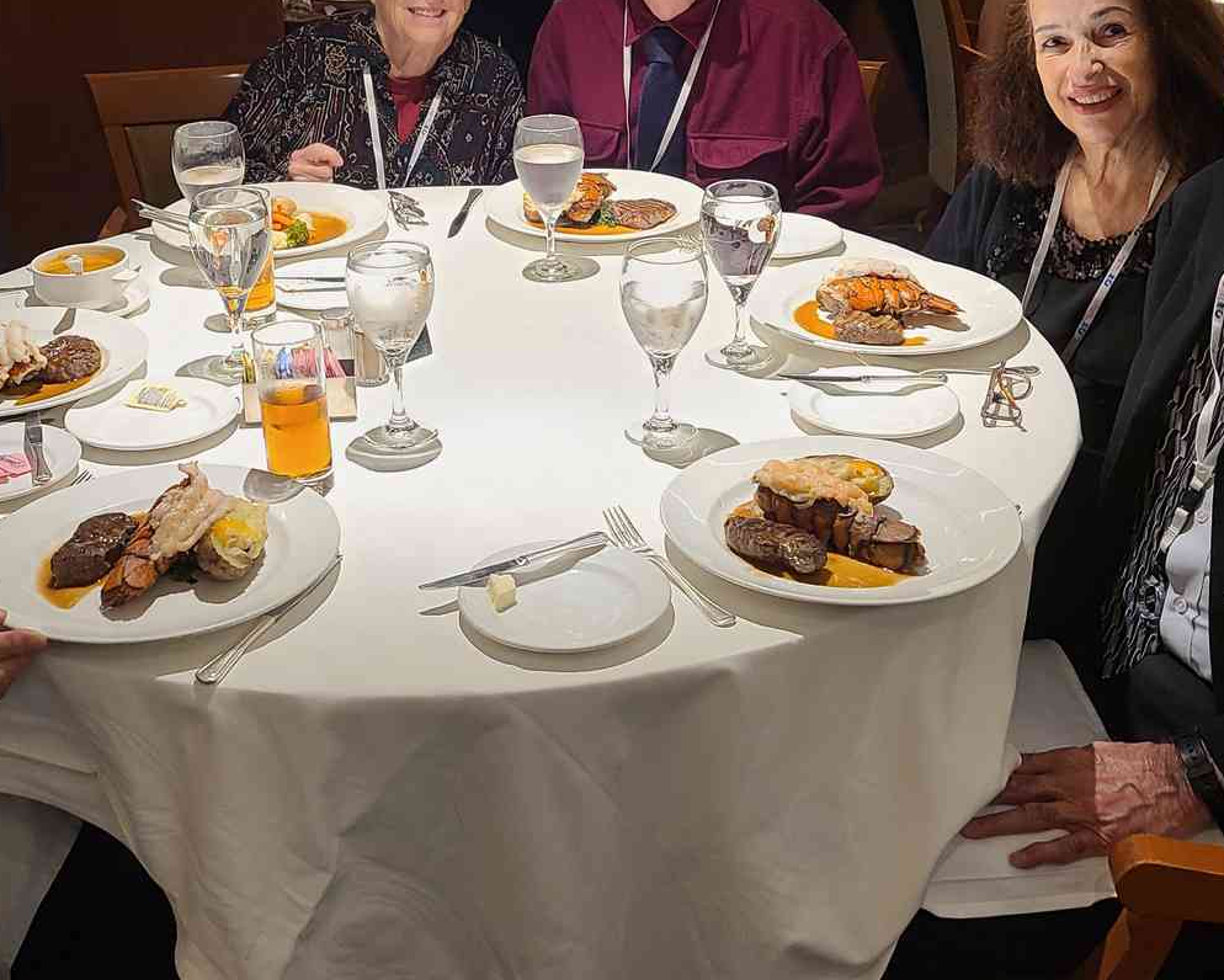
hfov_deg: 38.0
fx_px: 1776
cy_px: 271
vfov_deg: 30.4
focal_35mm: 49
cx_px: 563
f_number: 1.8
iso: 160
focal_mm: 5.4
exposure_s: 1/40
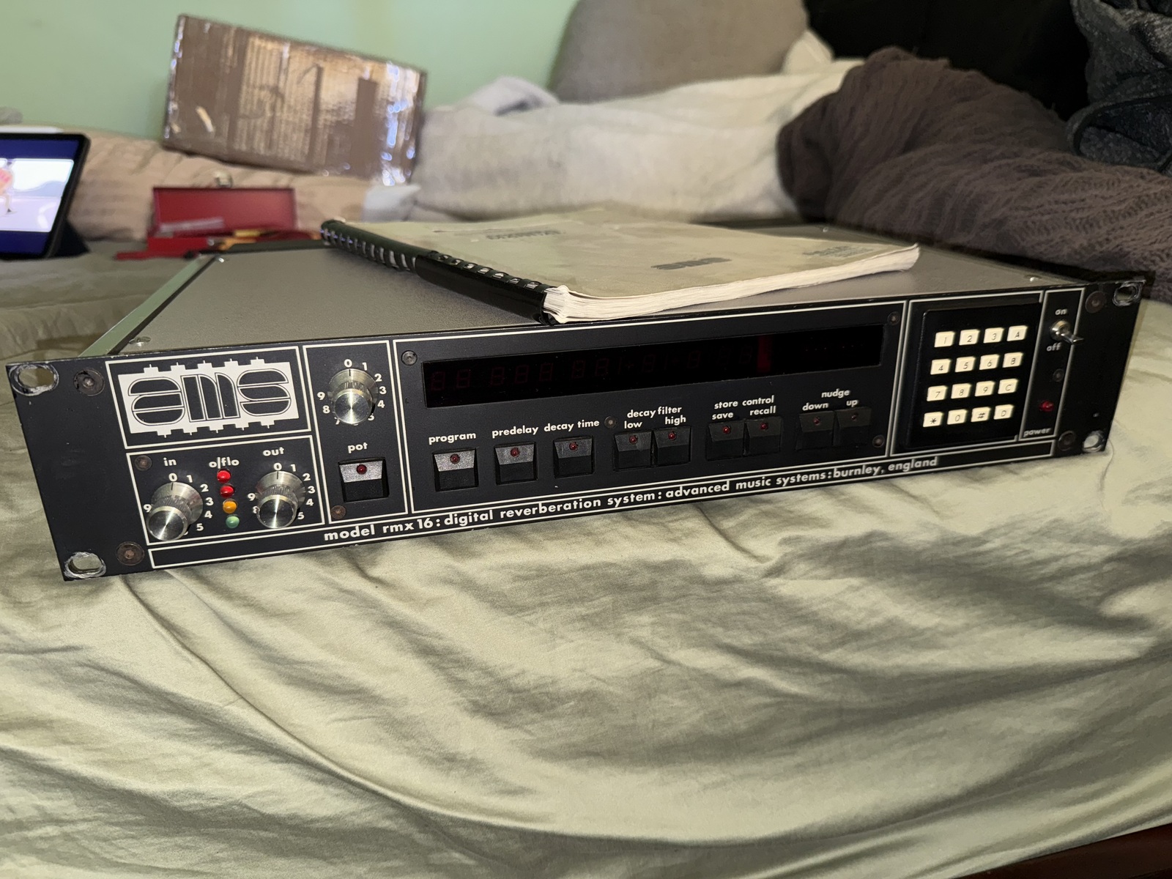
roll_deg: +1.0
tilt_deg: -18.0
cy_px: 440
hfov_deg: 71.6
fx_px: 813
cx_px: 586
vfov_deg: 56.8
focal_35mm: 24
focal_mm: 6.76
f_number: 1.78
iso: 80
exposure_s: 1/9
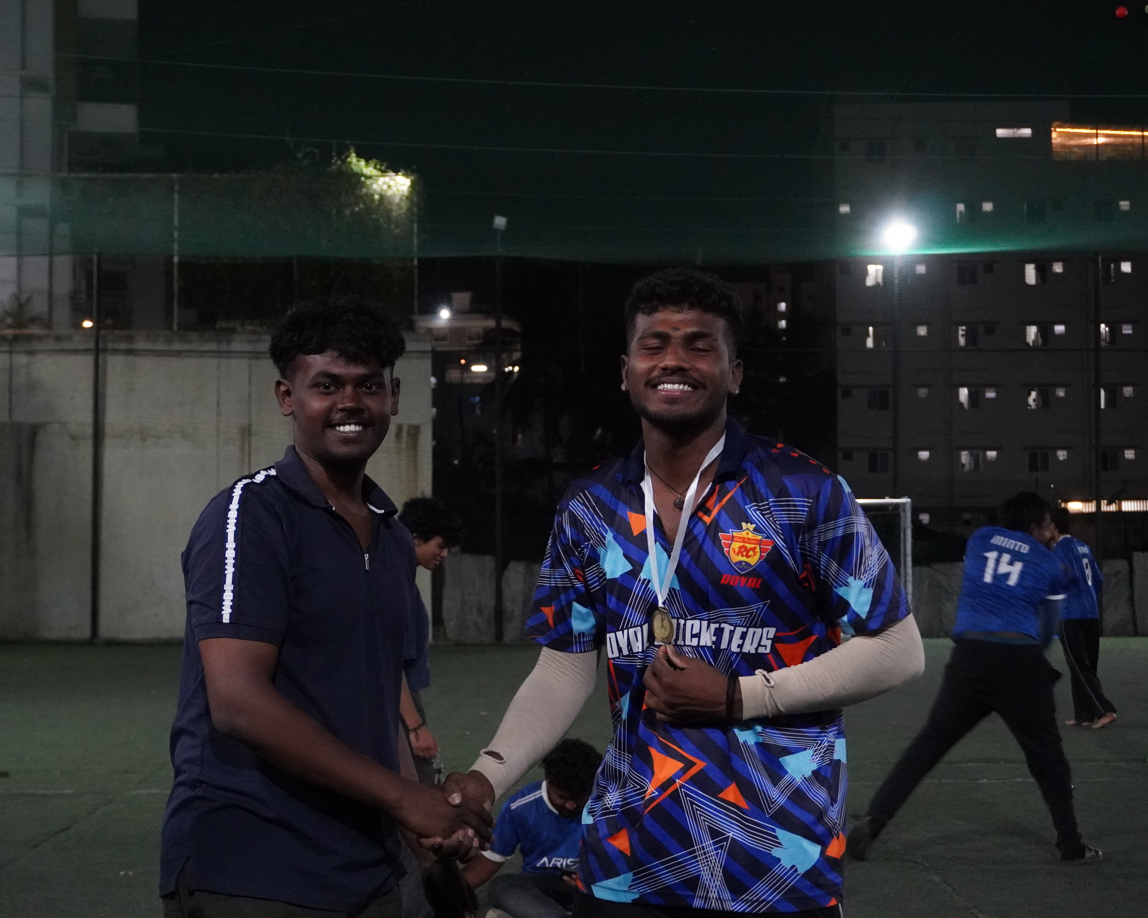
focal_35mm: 60
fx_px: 2024
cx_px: 508
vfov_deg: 25.6
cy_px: 457
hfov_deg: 31.6
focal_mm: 35
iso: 5000
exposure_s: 1/80
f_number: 5.6
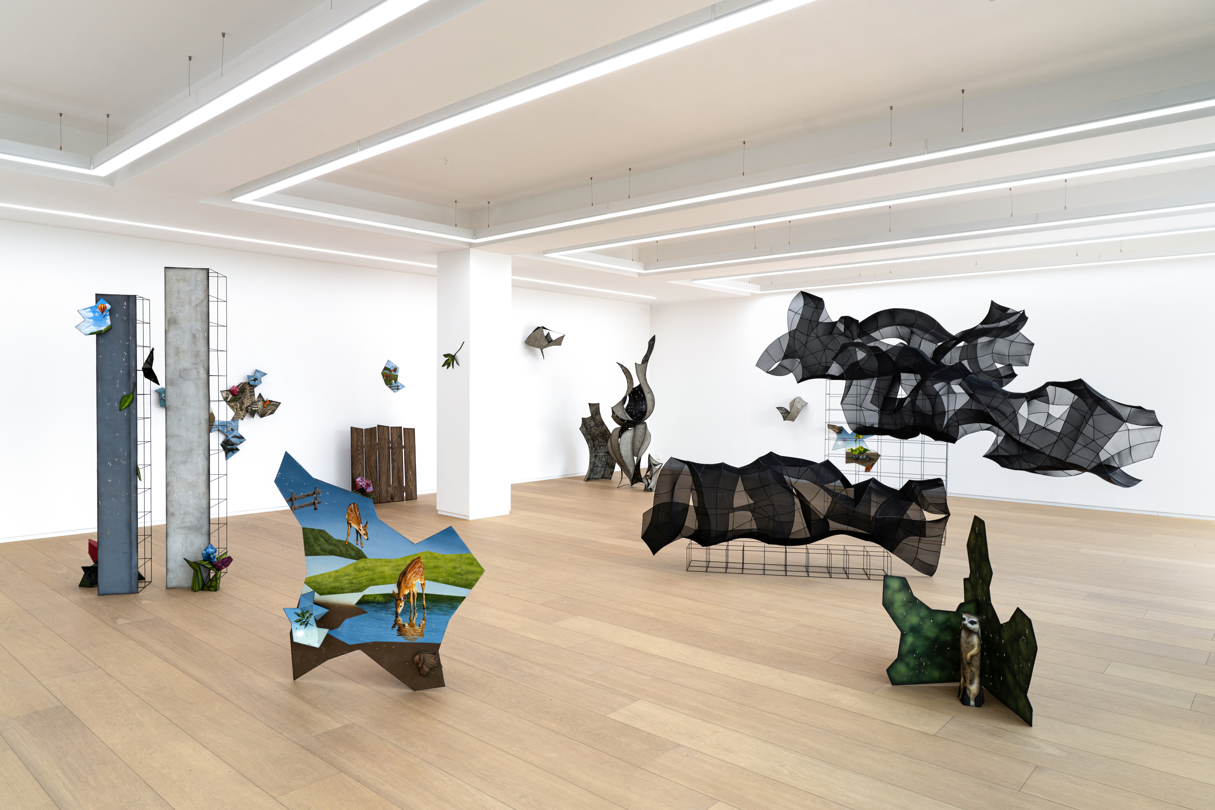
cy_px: 405
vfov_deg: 57.2
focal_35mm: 22
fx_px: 742
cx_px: 608
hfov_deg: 78.6
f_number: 6.3
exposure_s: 1/40
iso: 100
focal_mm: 22
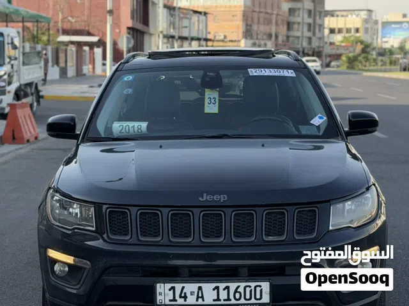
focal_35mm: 48
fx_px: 567
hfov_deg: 39.7
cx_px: 204
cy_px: 153
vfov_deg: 30.3
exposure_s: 1/2033
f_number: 1.78
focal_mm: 6.76
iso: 64
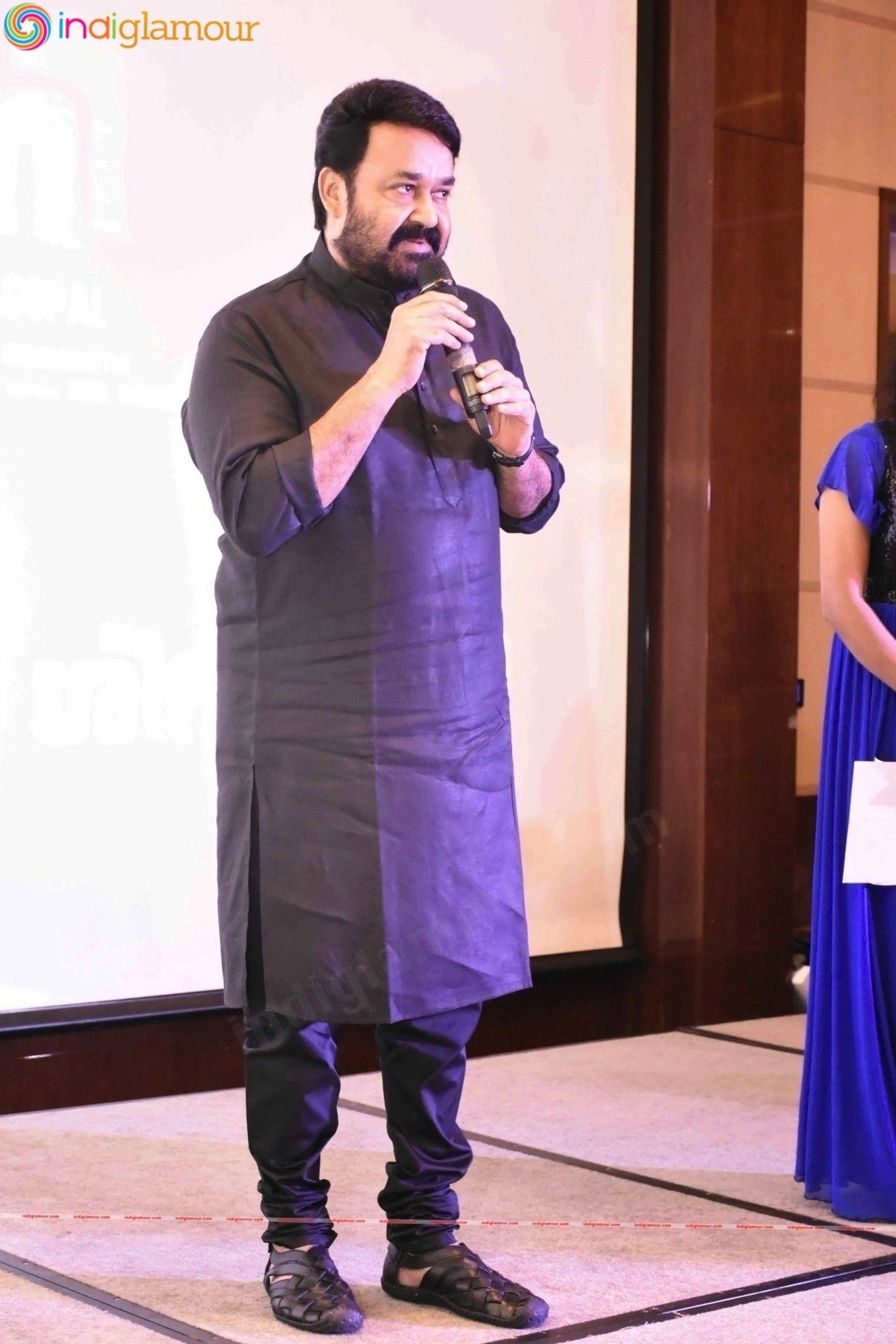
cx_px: 448
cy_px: 672
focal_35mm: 63
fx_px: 2352
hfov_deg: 21.6
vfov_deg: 31.9
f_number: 4.5
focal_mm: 42
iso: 8000
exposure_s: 1/100
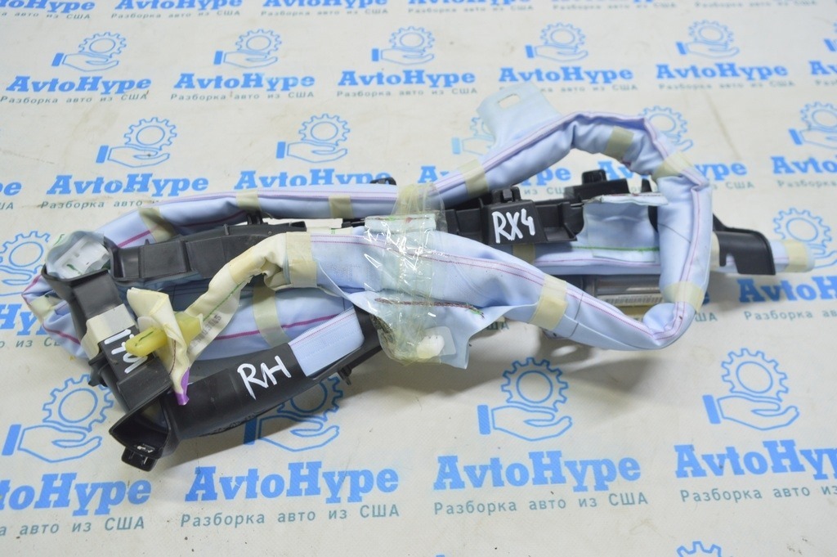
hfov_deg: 67.4
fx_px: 627
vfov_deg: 47.9
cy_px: 278
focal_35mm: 27
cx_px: 418
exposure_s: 1/20
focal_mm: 18
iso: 400
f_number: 5.6
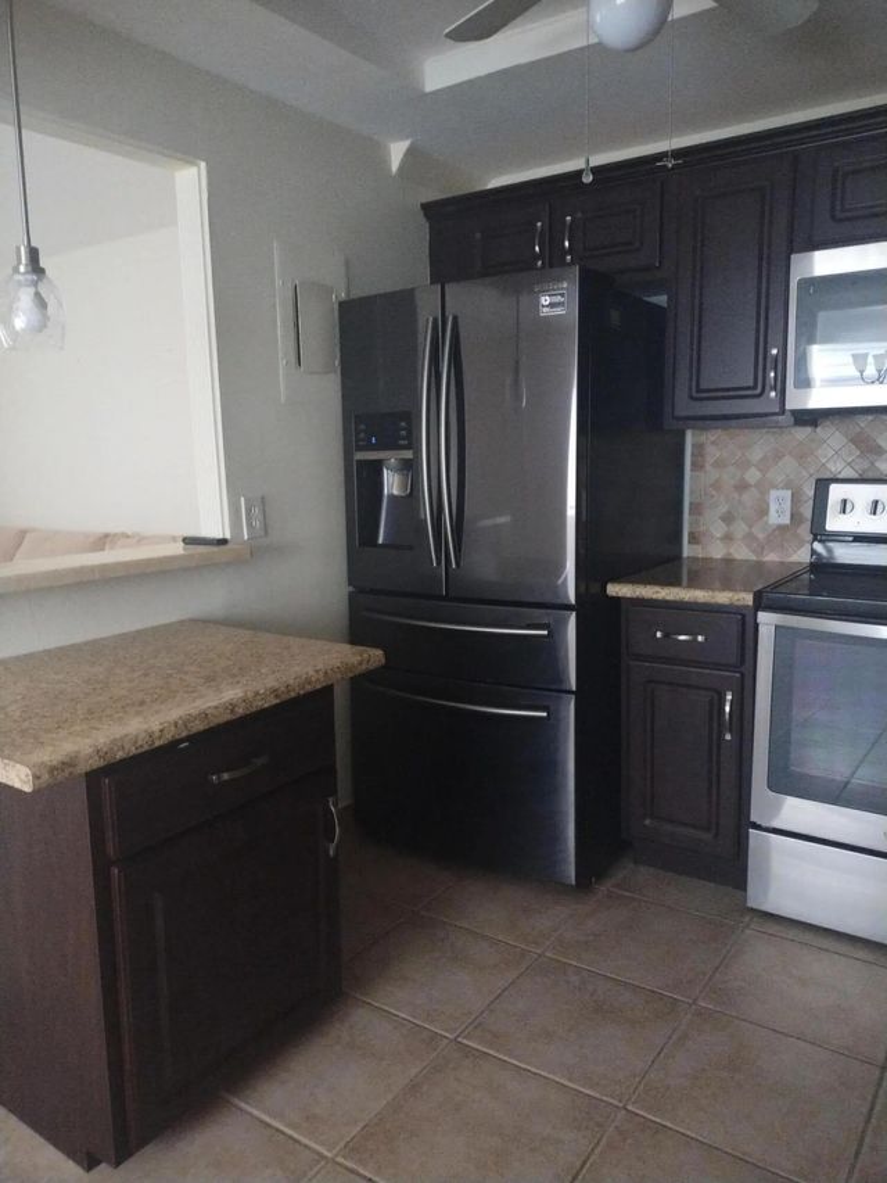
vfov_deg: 69.4
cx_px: 444
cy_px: 592
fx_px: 854
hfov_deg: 54.9
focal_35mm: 25
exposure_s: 1/37.9
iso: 400
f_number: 1.7
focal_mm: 4.71
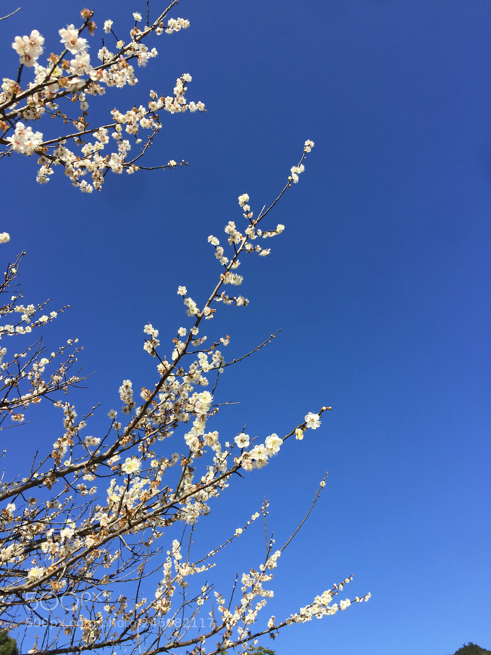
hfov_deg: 48.2
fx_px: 548
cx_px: 246
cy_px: 328
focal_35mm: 29
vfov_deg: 61.7
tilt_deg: +48.0
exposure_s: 1/1522
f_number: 2.2
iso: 32
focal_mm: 4.15
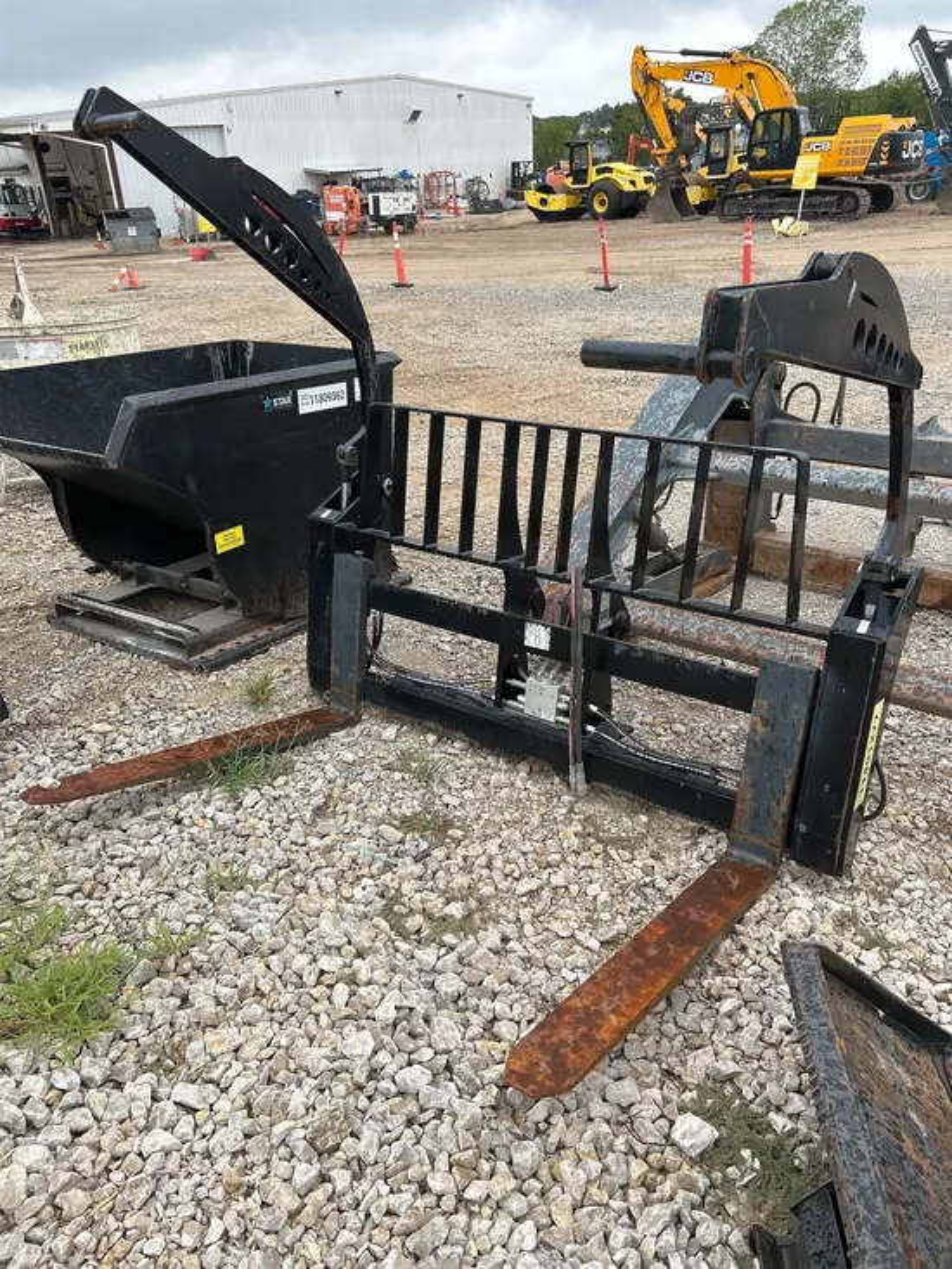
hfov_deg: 53.1
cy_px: 634
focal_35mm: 26
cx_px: 476
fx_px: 953
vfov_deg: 67.3
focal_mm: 5.7
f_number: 1.5
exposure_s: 1/607
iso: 50
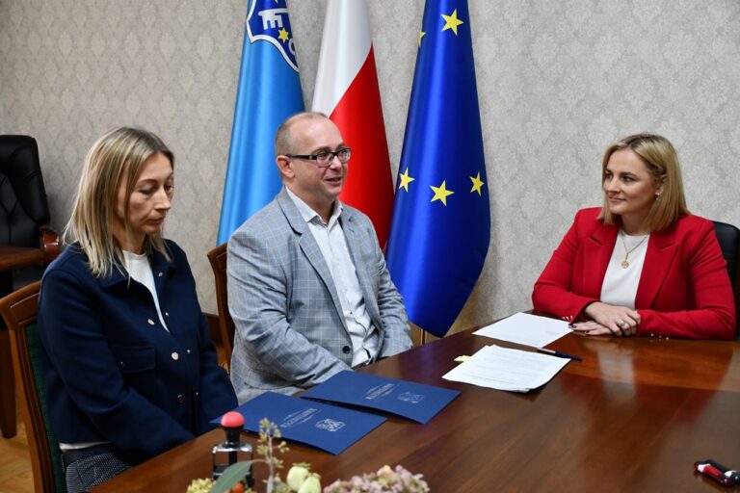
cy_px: 246
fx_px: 925
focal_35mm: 45
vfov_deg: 29.9
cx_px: 370
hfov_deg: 43.6
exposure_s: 1/125
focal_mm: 30
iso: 2000
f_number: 4
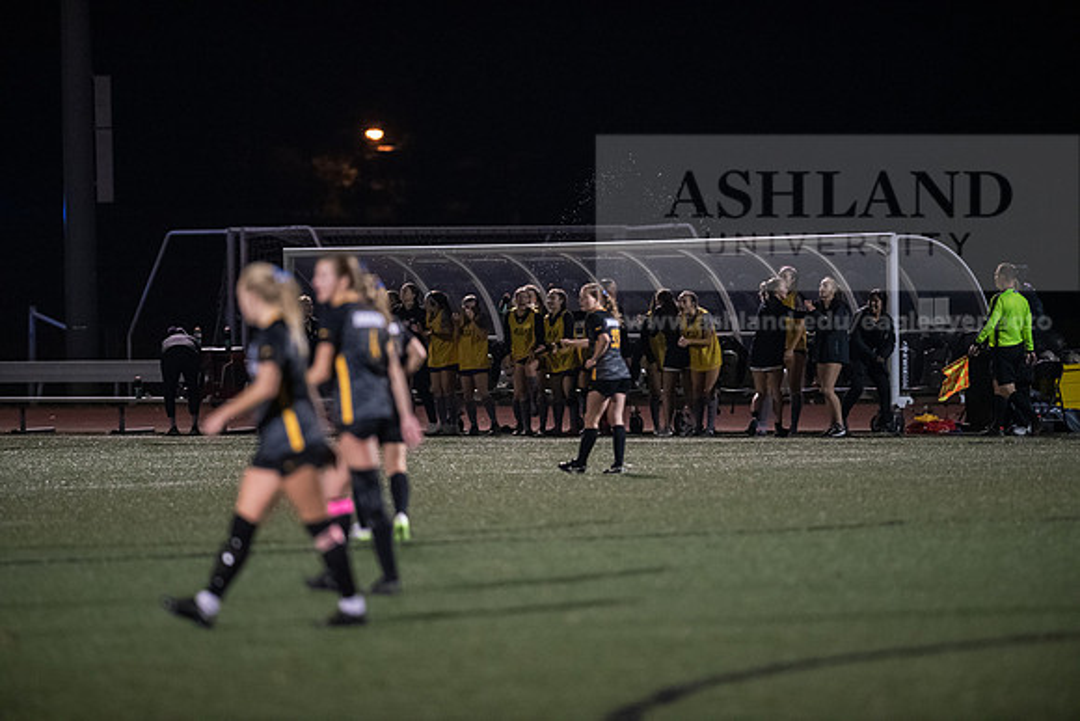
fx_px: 9002
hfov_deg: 6.9
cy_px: 360
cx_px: 540
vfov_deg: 4.6
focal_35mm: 300
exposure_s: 1/1000
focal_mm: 300
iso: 8000
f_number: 2.8
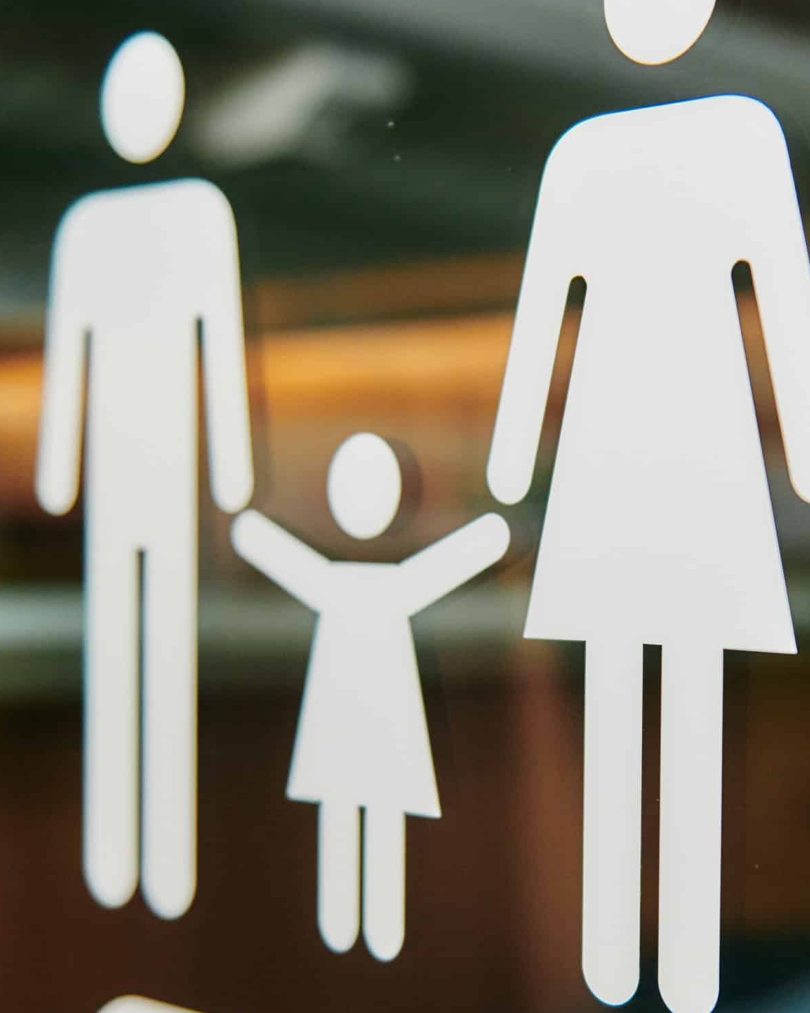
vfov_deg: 26.4
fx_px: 2158
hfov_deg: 21.1
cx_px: 594
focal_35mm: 72
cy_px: 608
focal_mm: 32
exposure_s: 1/160
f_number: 2.8
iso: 320
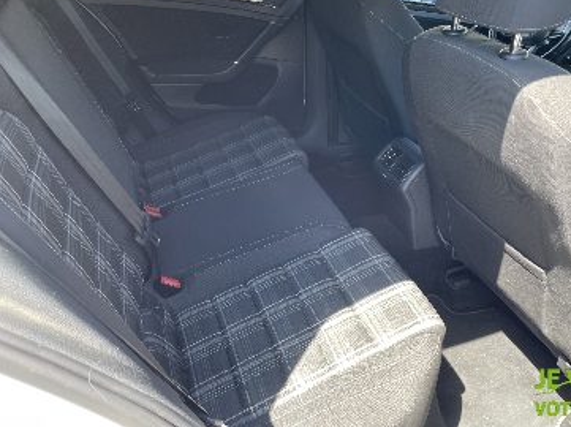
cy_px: 182
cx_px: 327
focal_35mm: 30
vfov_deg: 46.6
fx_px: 494
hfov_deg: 59.7
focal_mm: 4.2
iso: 40
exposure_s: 1/121
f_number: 1.6
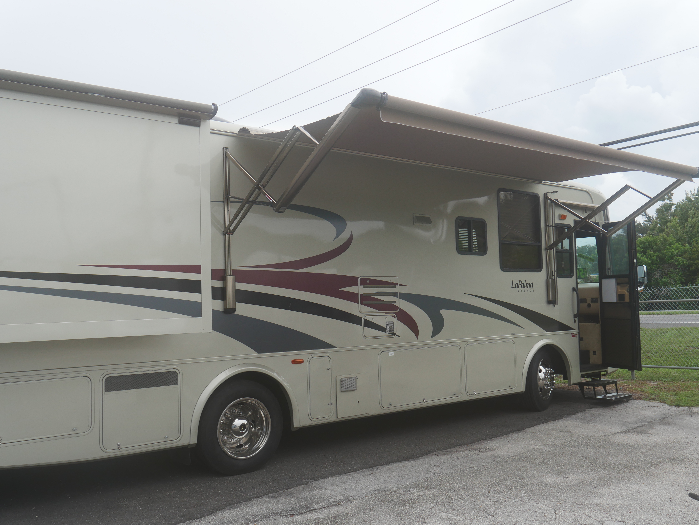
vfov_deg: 44.2
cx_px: 350
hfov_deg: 56.8
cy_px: 262
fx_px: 646
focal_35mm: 32
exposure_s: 1/200
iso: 200
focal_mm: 16
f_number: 5.6
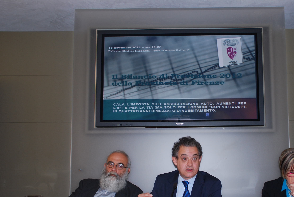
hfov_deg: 44.9
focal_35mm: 43
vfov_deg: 31.1
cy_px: 128
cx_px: 188
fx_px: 352
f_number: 3.8
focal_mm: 22
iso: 200
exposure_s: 1/60
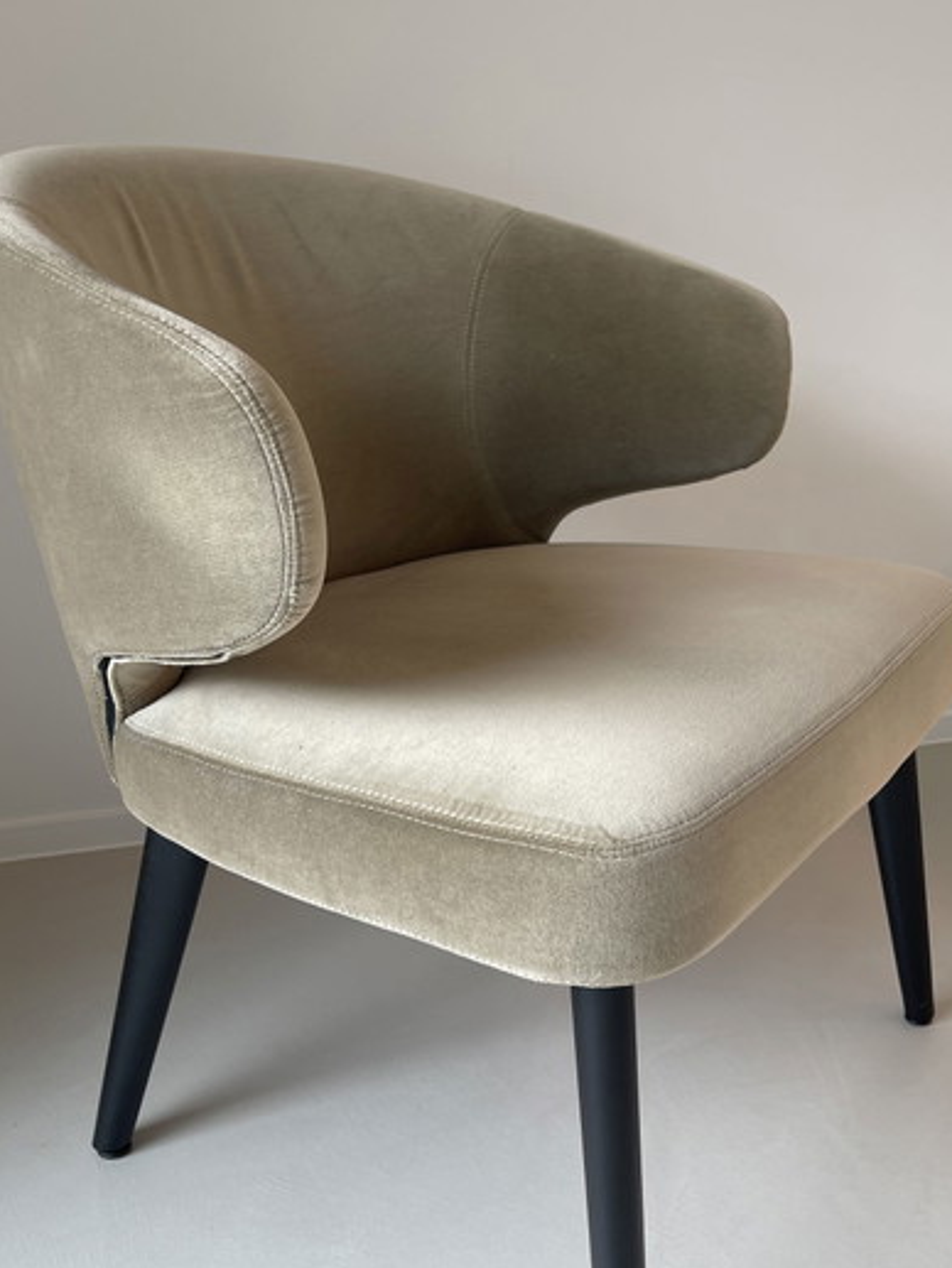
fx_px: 1210
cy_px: 659
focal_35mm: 33
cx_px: 586
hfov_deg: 42.7
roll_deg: +0.6
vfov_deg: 55.3
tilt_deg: -20.2
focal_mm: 5.1
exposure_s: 1/121
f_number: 1.6
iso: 50
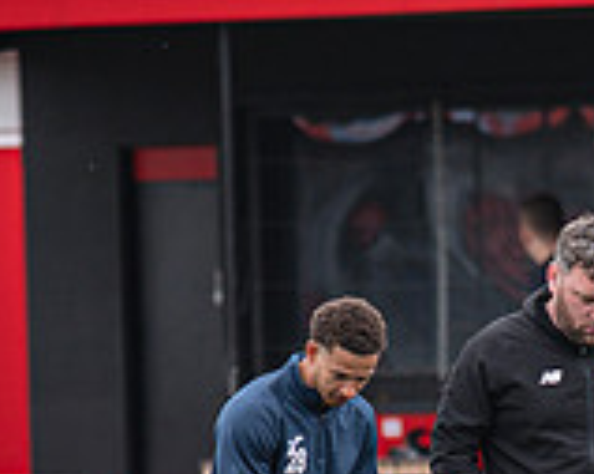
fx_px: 15373
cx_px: 565
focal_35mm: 875
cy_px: 474
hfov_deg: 2.2
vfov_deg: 1.8
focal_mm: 135
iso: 100
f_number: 1.8
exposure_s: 1/2000
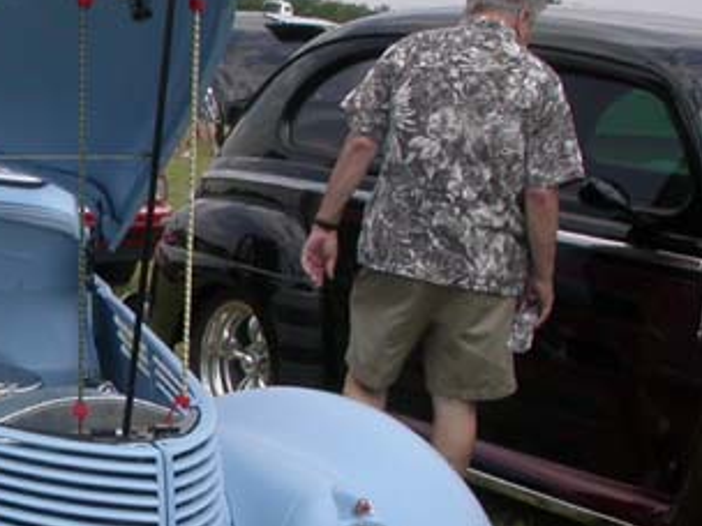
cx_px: -106
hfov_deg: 18.7
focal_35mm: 100
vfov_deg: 14.7
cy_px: 424
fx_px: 2028
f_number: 7.5
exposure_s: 1/327
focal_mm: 7.85
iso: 100
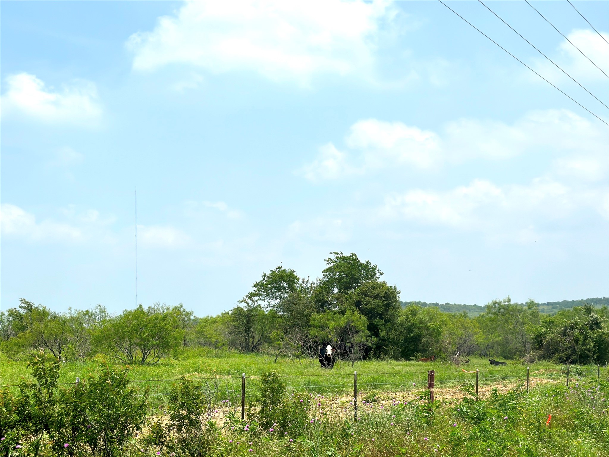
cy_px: 228
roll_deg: +0.5
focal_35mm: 48
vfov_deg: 30.3
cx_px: 304
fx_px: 844
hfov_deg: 39.7
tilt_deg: +7.0
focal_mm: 6.86
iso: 100
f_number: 1.78
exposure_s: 1/13699
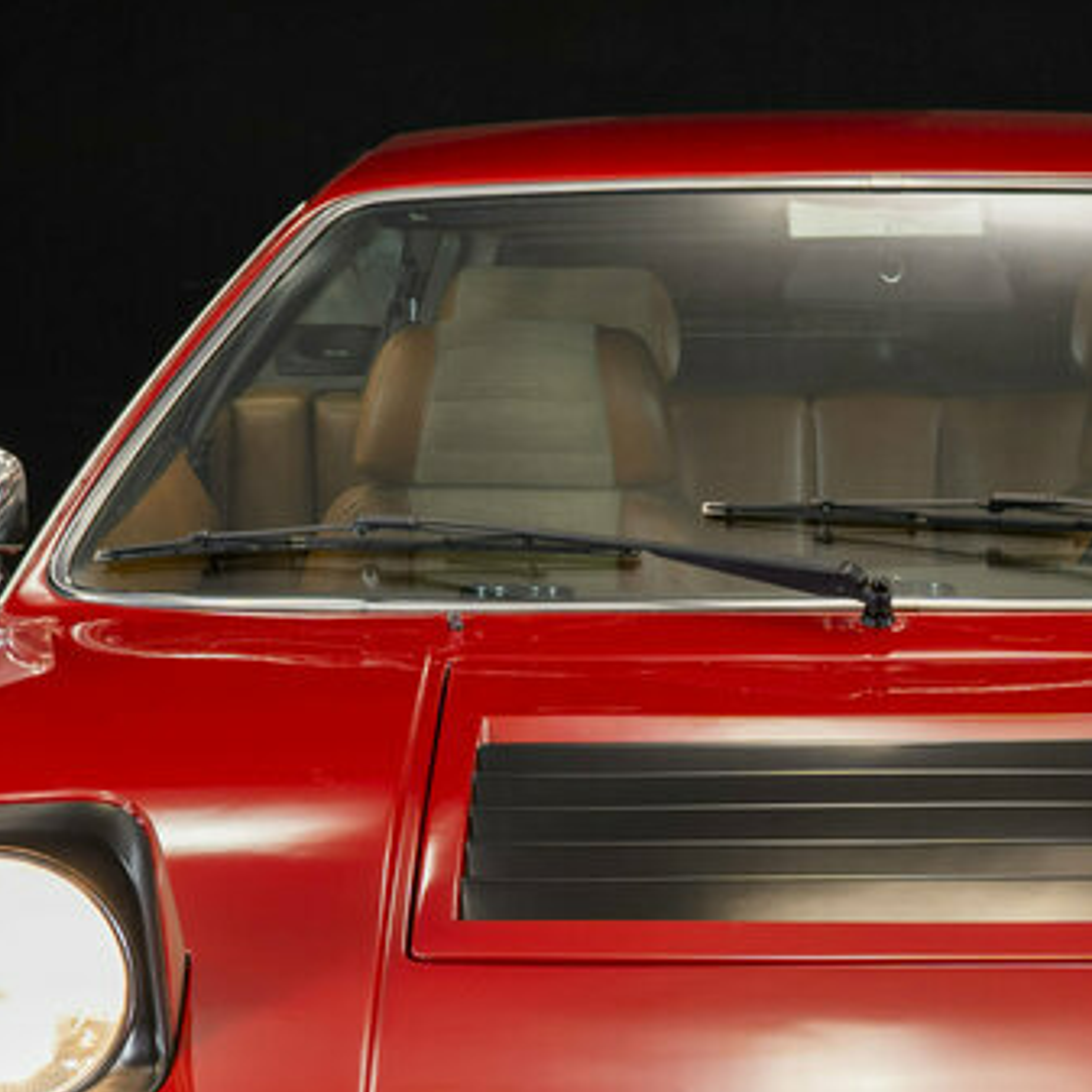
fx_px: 4961
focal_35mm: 139
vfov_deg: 12.5
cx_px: 901
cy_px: 868
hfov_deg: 12.5
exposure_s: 1/4
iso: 250
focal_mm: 46
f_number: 7.1
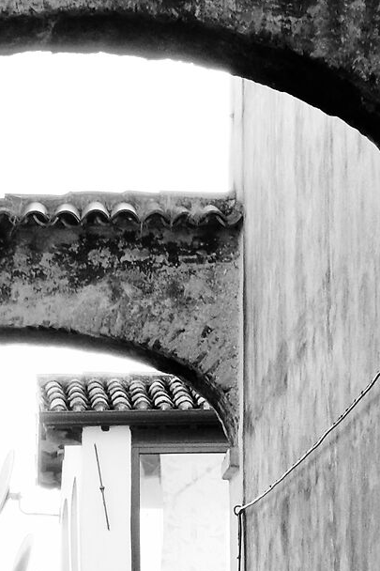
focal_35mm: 154
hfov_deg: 8.9
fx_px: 2440
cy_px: 1102
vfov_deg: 12.0
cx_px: 58
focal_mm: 25.7
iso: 1000
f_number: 11
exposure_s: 1/80
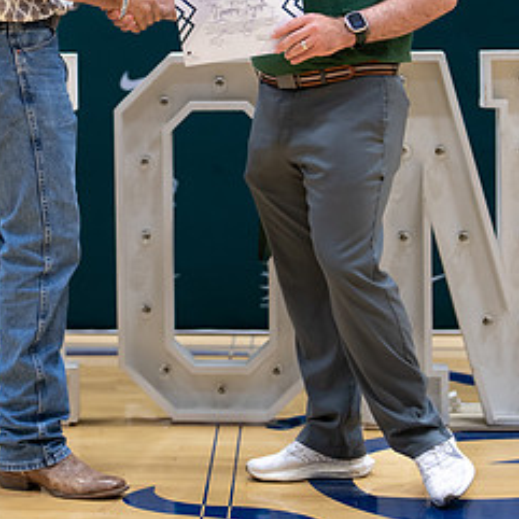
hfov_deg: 13.6
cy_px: 30
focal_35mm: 128
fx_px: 2171
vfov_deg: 13.5
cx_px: 136
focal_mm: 50
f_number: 1.2
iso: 400
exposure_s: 1/320
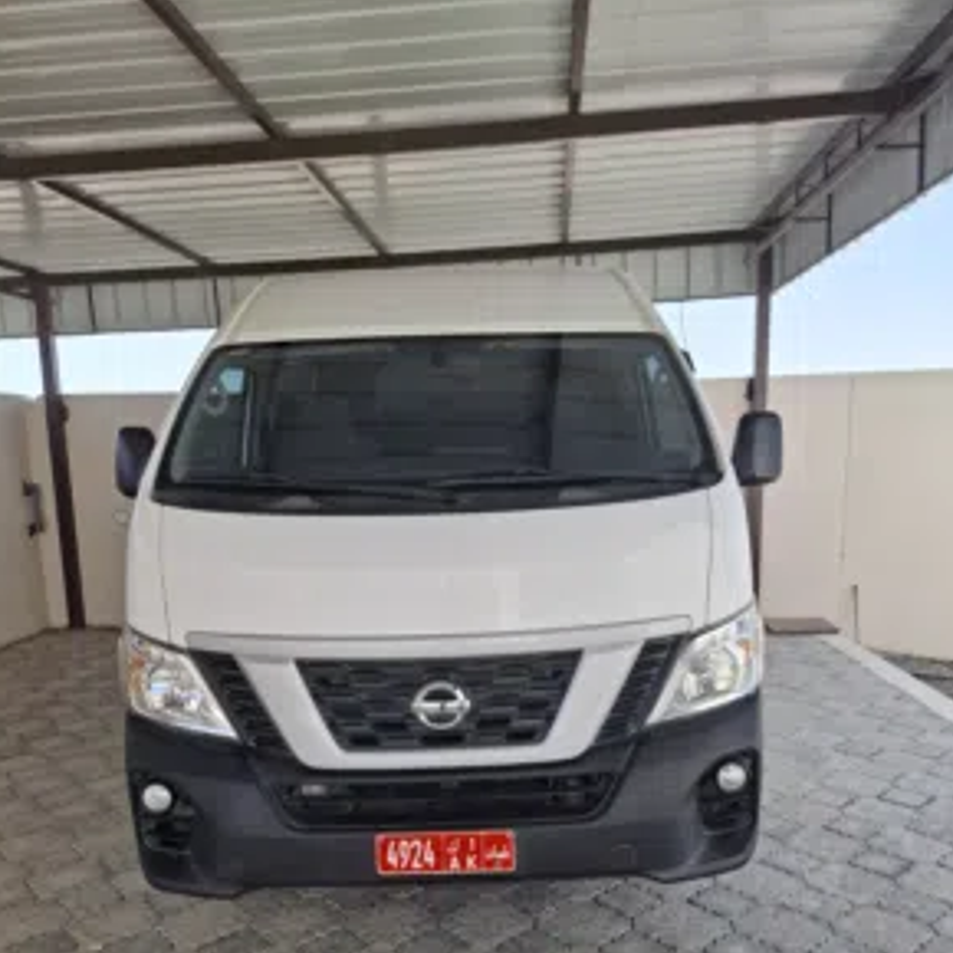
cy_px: 615
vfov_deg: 56.4
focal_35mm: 28
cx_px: 486
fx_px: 872
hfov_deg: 57.3
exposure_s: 1/697
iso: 50
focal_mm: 5.54
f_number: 1.8
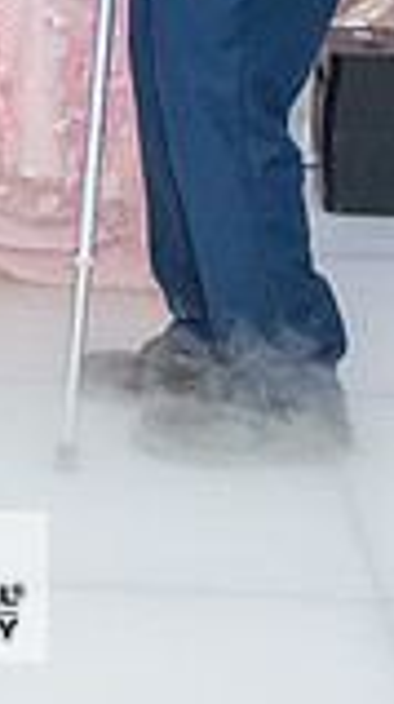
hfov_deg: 10.5
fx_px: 2069
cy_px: -100
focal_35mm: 111
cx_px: -221
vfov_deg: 18.5
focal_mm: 29
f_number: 3.5
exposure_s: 1/160
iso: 1250
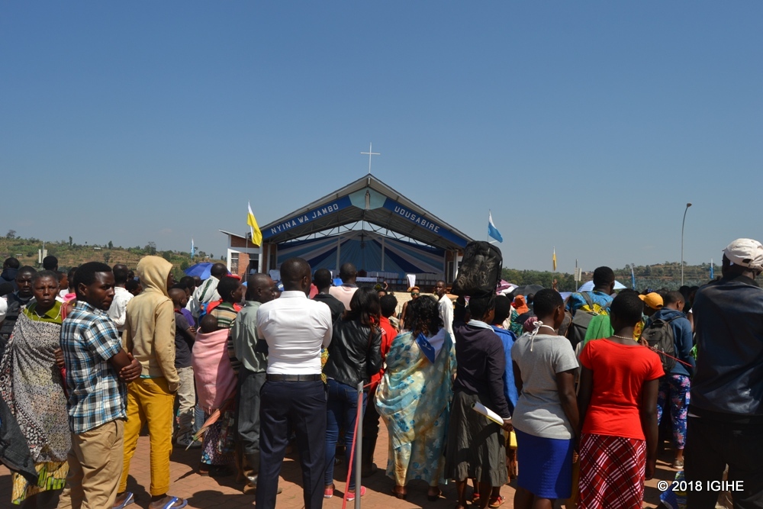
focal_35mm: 27
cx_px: 382
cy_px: 254
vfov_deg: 47.9
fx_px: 572
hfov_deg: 67.4
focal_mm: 18
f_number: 9
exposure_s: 1/320
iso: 100
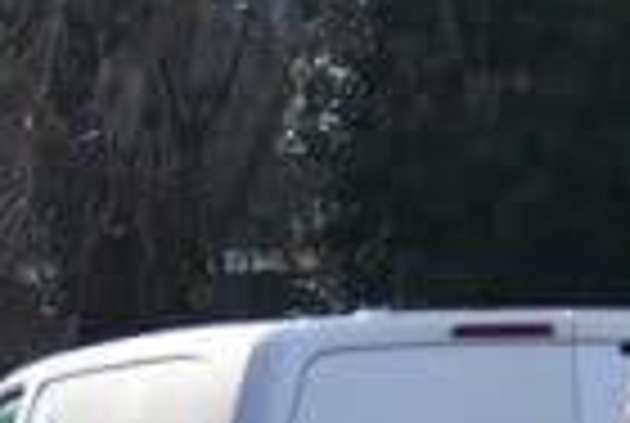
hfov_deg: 6.5
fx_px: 5472
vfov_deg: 4.3
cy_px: 958
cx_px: -400
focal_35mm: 312
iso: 400
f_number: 5
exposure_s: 1/1250
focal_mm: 38
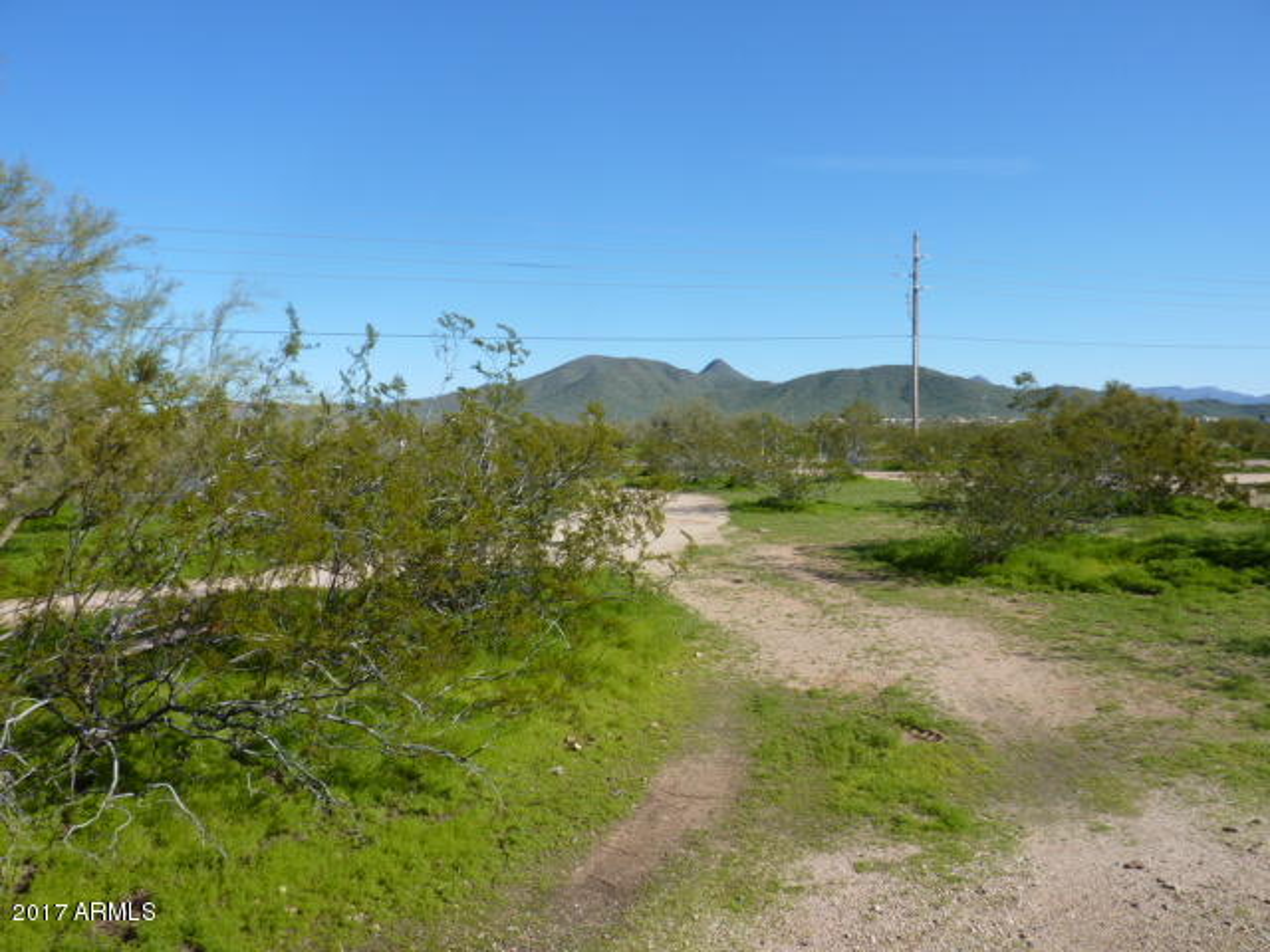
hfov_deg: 69.4
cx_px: 635
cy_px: 476
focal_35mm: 25
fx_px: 917
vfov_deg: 54.9
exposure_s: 1/400
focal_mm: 4.1
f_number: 4.5
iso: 80
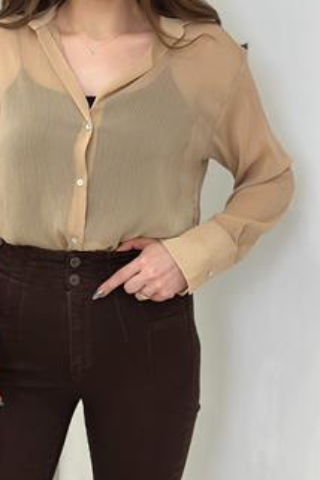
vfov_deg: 24.4
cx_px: 72
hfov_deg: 16.4
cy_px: 167
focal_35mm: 83
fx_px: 1107
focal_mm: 6.86
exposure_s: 1/171
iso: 100
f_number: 1.78
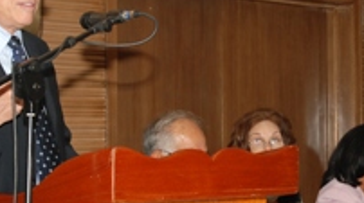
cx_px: 249
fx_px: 1147
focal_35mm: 119
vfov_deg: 10.1
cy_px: 125
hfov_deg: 18.0
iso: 250
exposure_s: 1/60
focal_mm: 34
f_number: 5
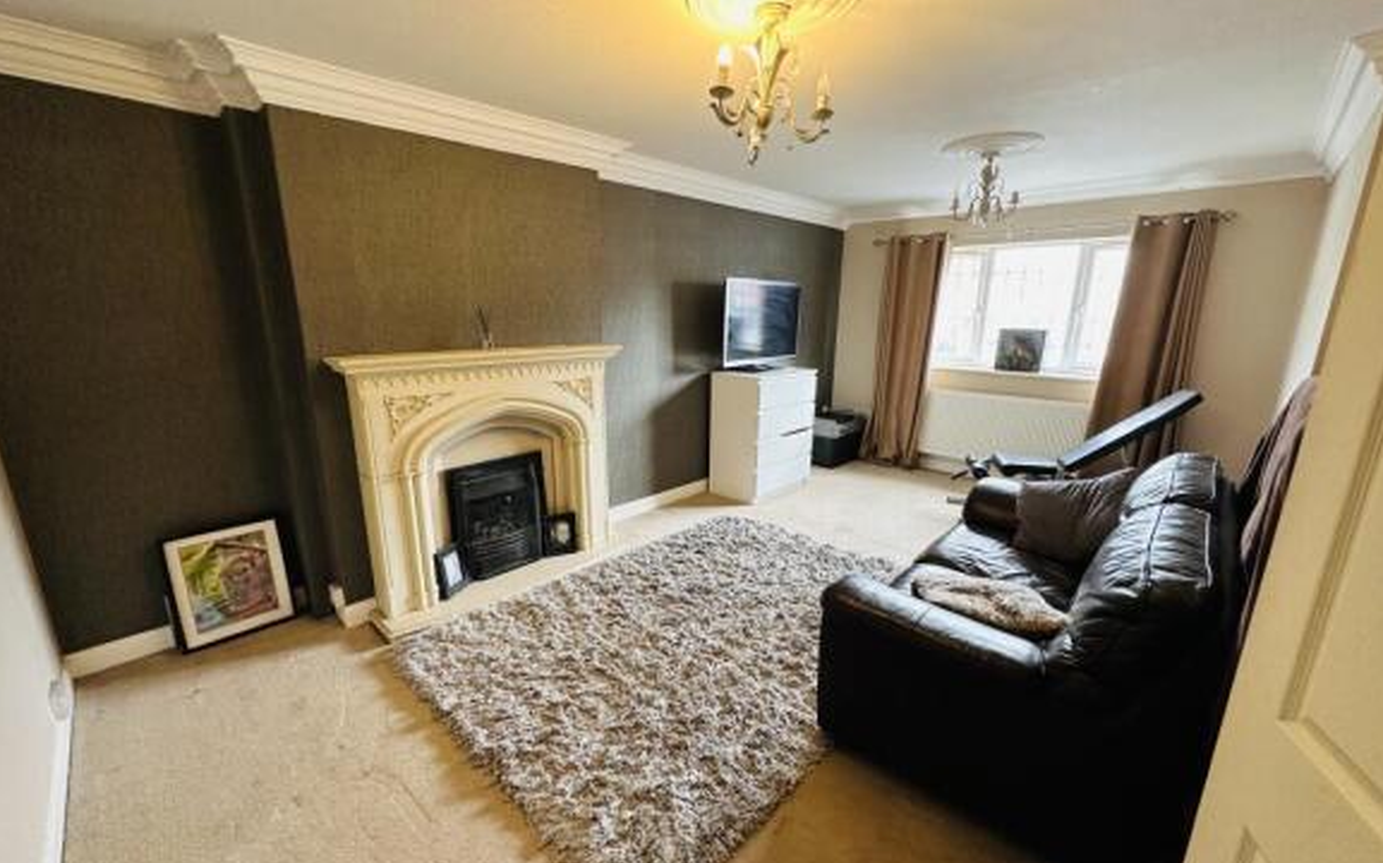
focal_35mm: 15
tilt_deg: -14.1
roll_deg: -0.3
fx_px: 565
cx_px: 689
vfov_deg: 74.7
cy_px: 445
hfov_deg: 101.5
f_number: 2.2
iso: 160
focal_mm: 2.22
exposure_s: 1/50
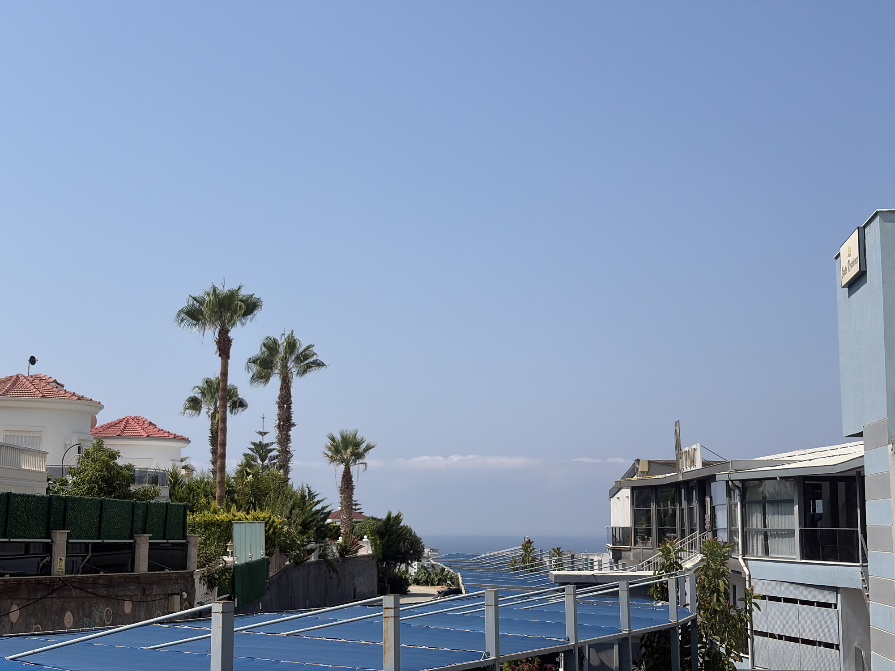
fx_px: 1344
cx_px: 448
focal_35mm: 52
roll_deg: +0.8
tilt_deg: +8.3
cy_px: 336
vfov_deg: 28.0
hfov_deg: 36.8
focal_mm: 5.96
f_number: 1.6
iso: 32
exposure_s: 1/5348
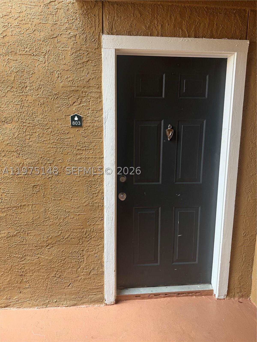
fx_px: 238
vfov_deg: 71.6
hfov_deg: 56.8
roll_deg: +0.1
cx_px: 128
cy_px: 171
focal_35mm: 24
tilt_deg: -10.5
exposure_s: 1/121
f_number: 1.78
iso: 64
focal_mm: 6.76
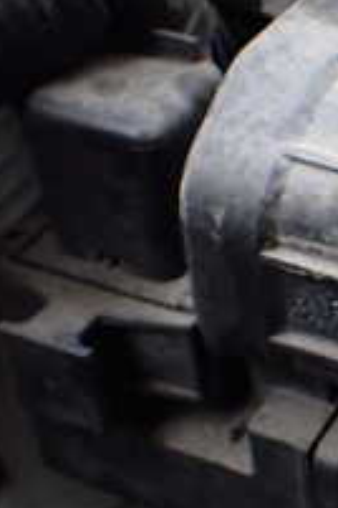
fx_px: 1310
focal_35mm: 93
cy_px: 278
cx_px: 618
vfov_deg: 21.9
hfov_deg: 13.2
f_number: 2.3
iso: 400
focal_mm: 5.4
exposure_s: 1/125
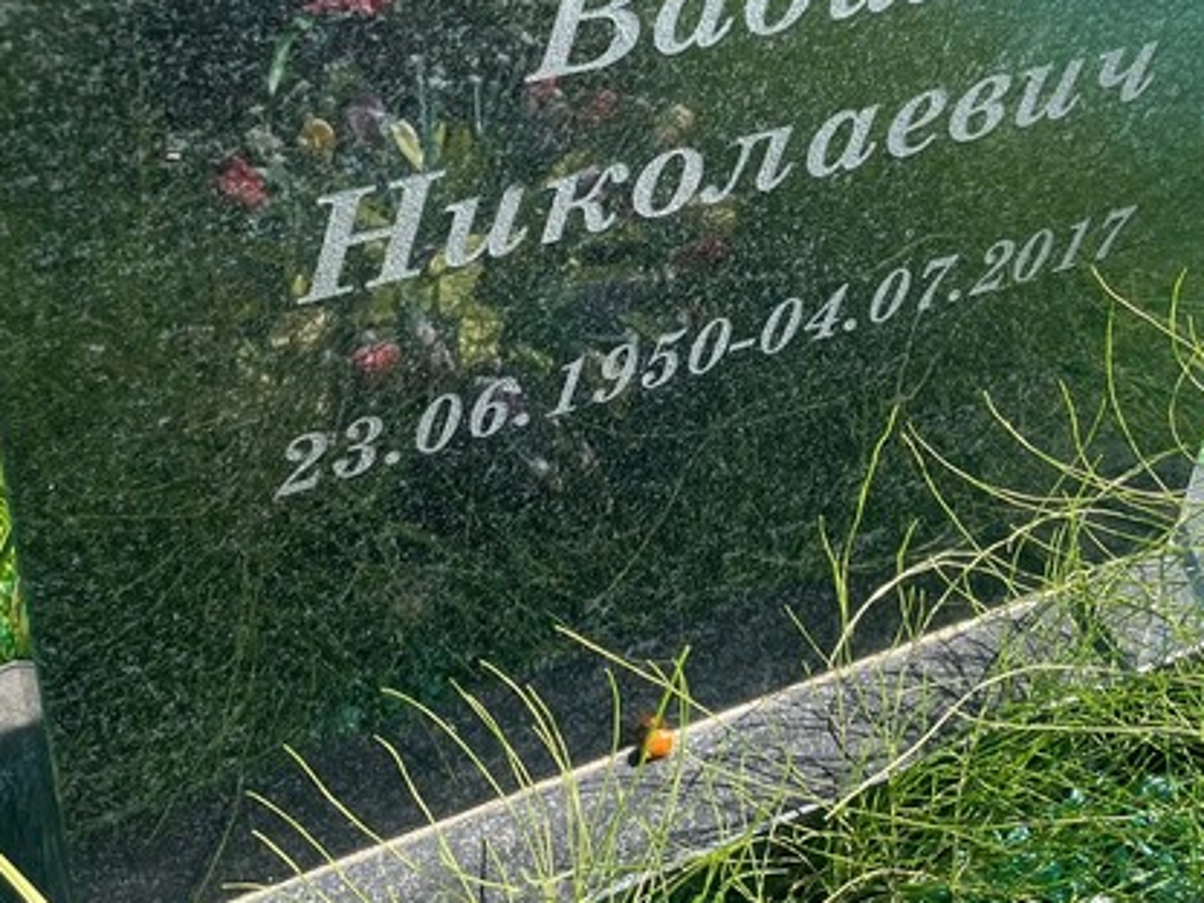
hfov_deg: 38.2
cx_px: 550
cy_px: 177
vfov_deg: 28.5
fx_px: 1739
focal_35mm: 50
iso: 32
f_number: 1.6
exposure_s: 1/790
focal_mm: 4.2
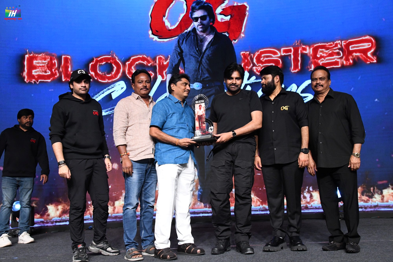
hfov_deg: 50.7
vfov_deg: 35.0
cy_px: 131
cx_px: 196
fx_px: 415
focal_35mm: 38
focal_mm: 38
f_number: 8
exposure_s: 1/250
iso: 5000
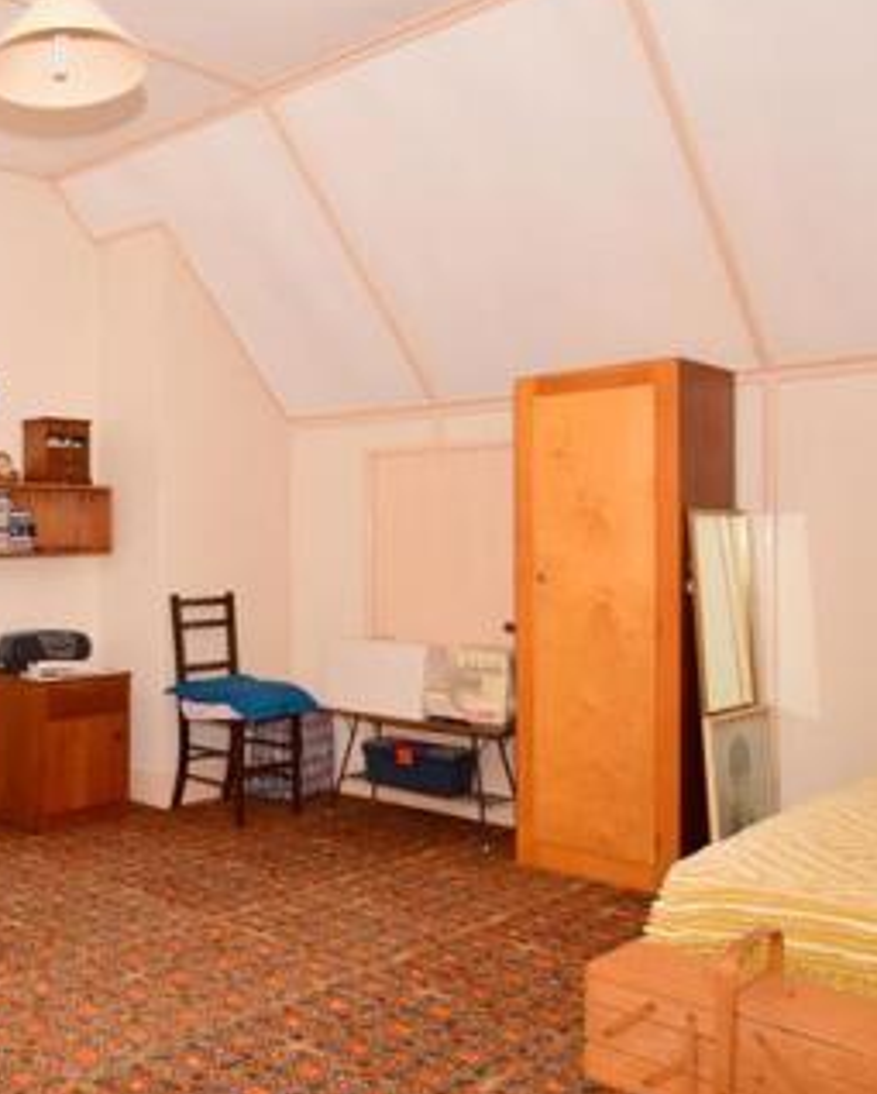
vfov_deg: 60.4
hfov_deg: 40.9
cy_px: 538
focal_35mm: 29
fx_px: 940
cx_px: -72
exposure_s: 1/160
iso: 400
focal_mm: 10
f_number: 5.6
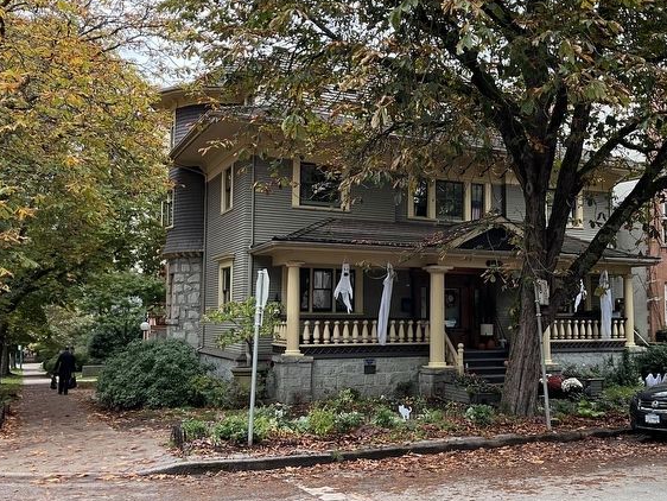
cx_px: 409
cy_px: 245
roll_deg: -0.3
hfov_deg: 49.7
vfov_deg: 38.7
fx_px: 713
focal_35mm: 37
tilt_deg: +0.2
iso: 125
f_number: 1.6
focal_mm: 5.1
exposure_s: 1/97
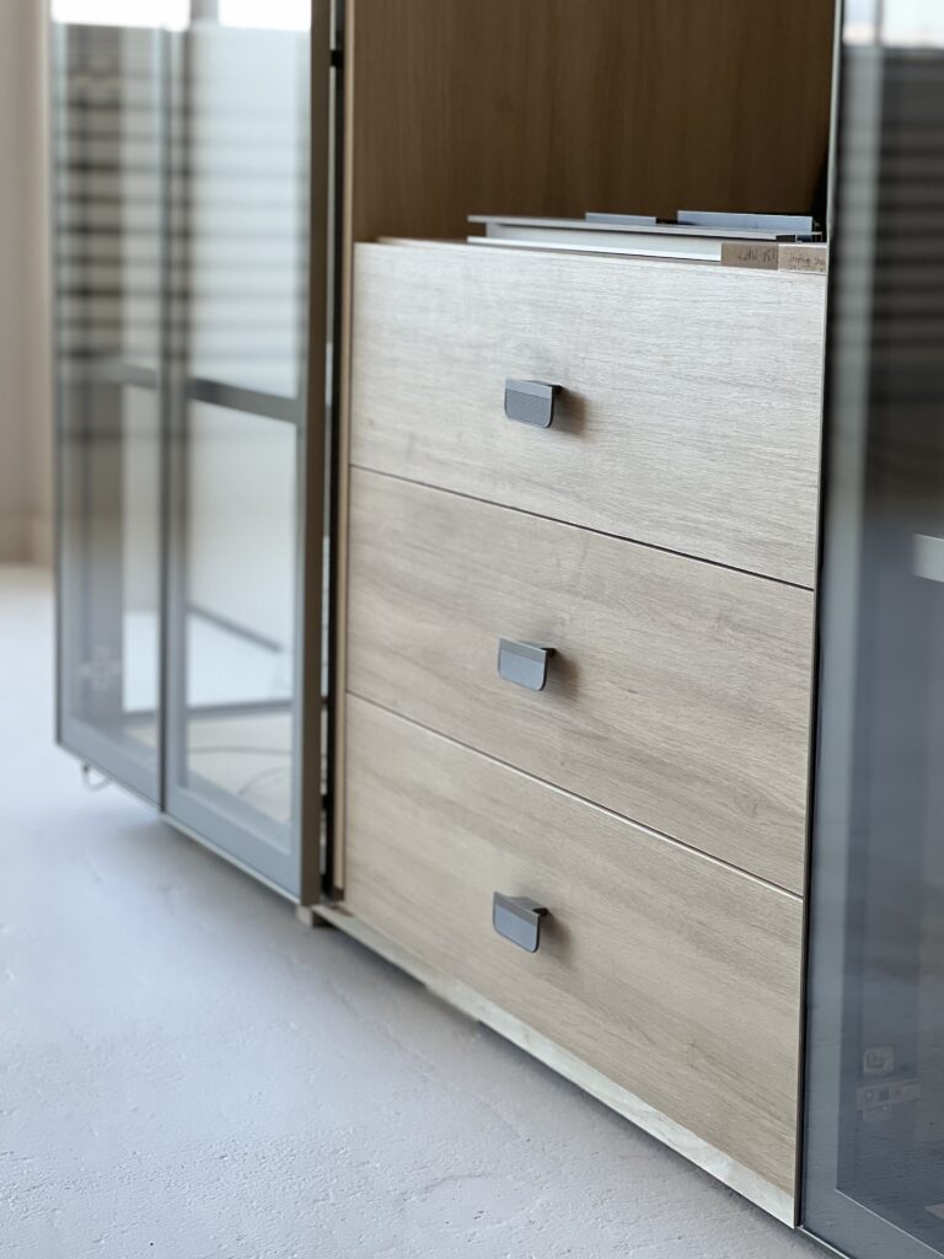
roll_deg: -1.2
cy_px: 630
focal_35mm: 77
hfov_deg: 19.1
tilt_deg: -7.8
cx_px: 472
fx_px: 2800
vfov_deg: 25.3
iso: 160
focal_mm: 9
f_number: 2.8
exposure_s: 1/121
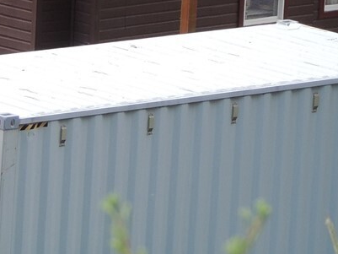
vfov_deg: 3.5
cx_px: 243
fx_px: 4092
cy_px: -123
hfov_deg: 4.7
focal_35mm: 419
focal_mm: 18.7
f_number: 4.2
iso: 100
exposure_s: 1/200
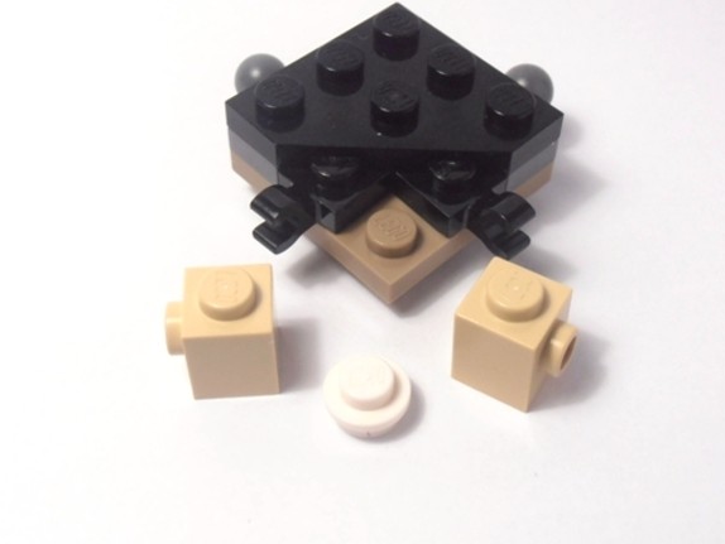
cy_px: 203
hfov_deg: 33.2
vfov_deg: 25.2
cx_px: 392
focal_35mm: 58
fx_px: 1215
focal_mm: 6.61
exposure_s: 1/80
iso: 80
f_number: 3.9
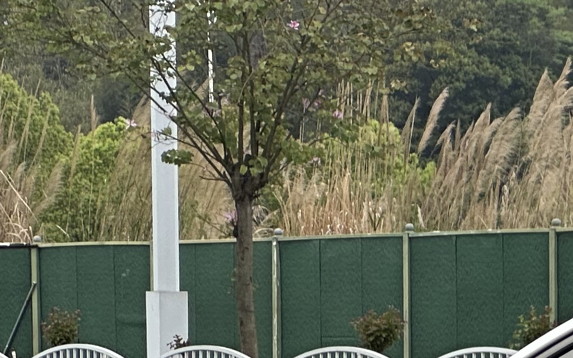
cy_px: 519
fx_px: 4888
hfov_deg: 6.5
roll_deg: +0.1
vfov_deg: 4.2
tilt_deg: -2.4
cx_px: 1096
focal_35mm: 313
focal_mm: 9
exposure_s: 1/210
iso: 32
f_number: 2.8
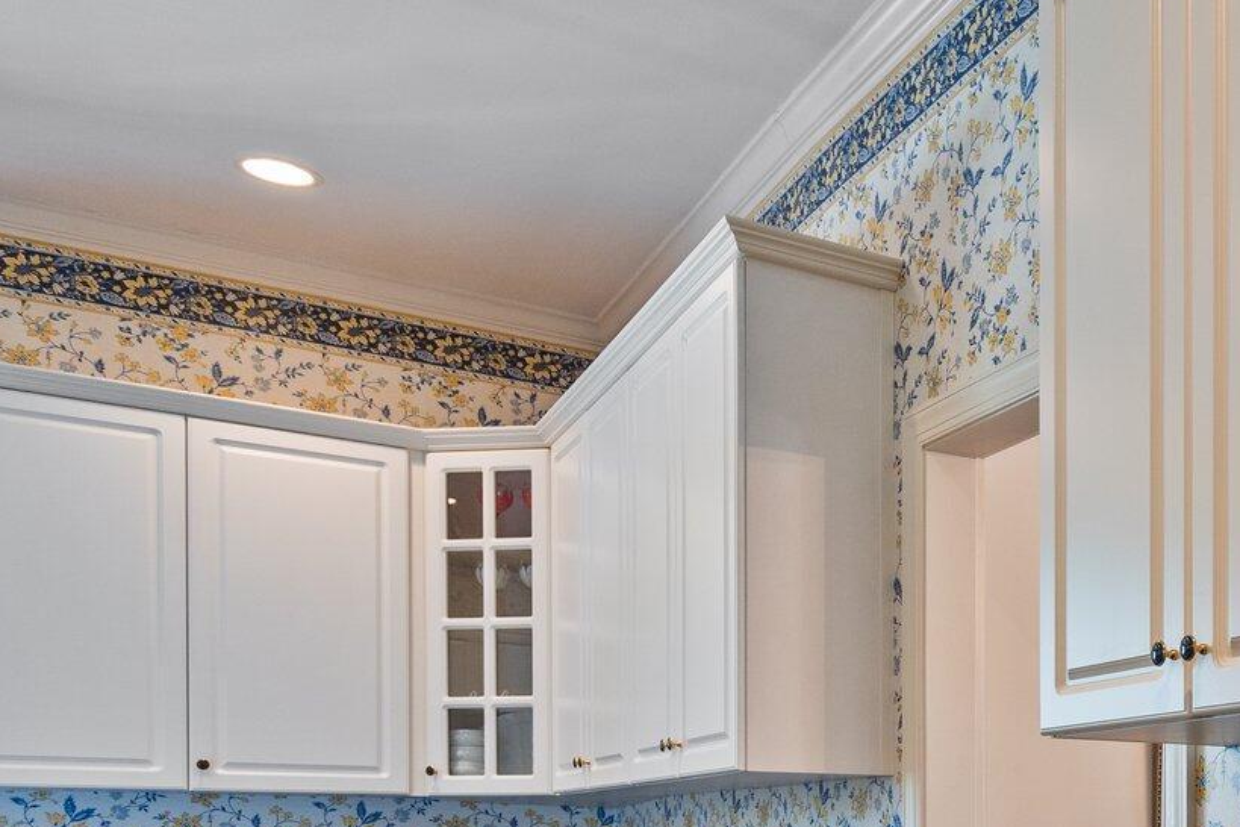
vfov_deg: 30.0
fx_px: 1378
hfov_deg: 40.0
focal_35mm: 40
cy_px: 913
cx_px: 1343
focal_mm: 16
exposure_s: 1/30
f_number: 4
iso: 400
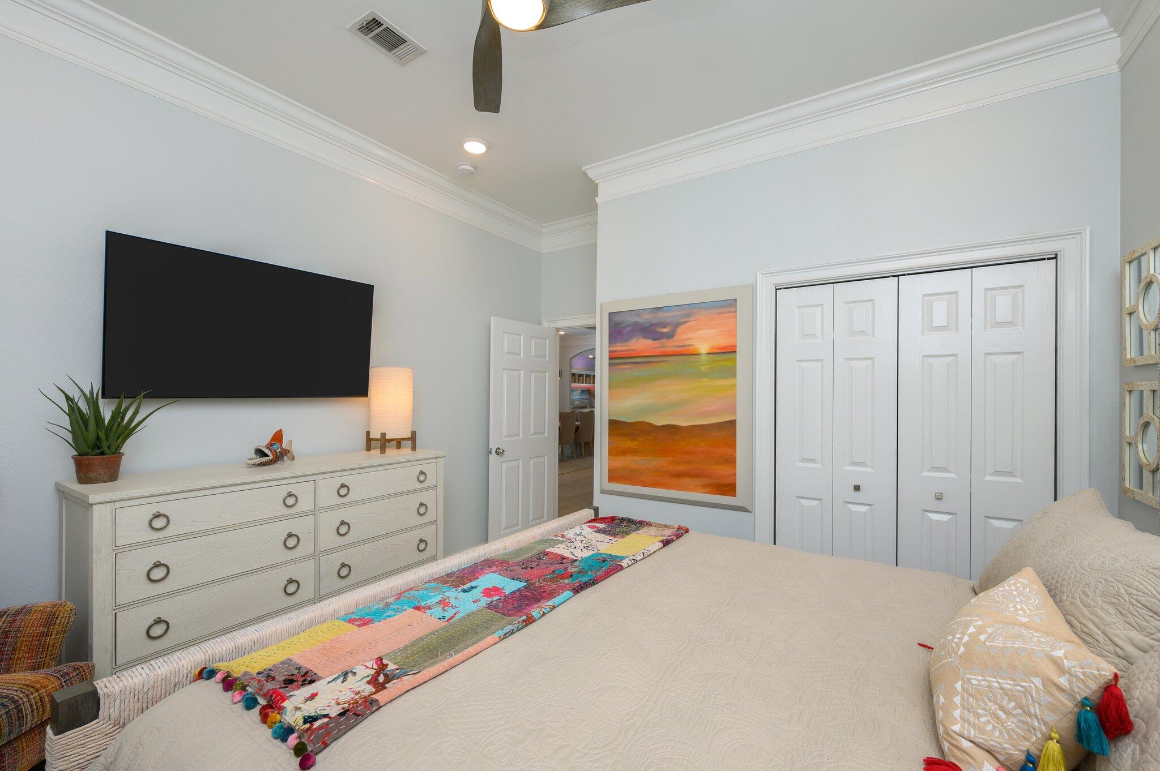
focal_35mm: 14
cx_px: 580
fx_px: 451
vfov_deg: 81.1
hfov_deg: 104.3
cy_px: 386
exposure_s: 1/50
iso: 320
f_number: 9
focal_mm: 14
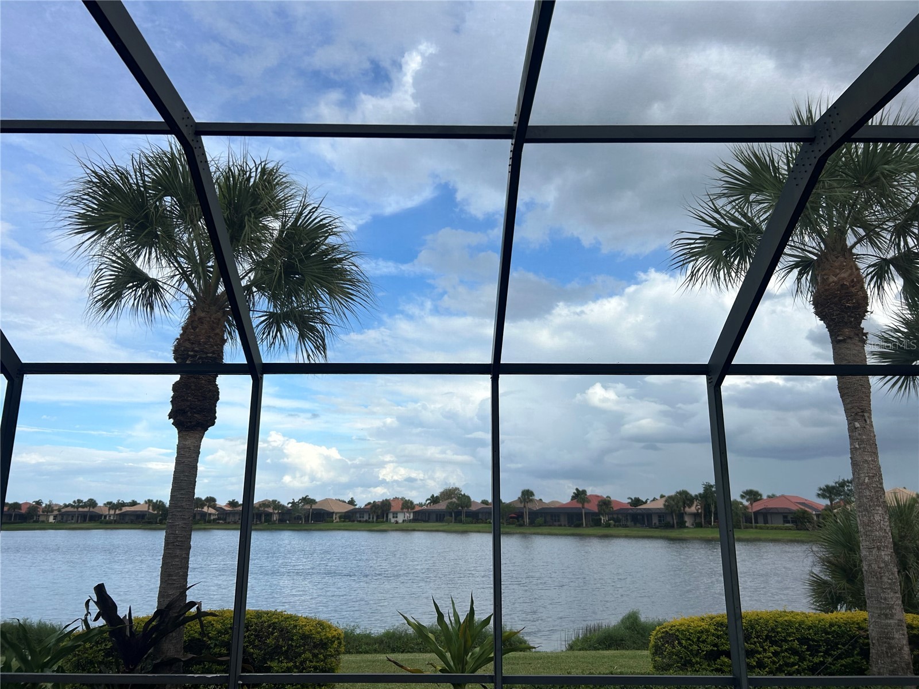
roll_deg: +0.3
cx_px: 460
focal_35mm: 26
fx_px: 690
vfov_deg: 53.1
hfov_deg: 67.3
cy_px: 344
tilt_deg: +14.9
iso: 50
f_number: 1.5
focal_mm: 5.7
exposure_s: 1/2045
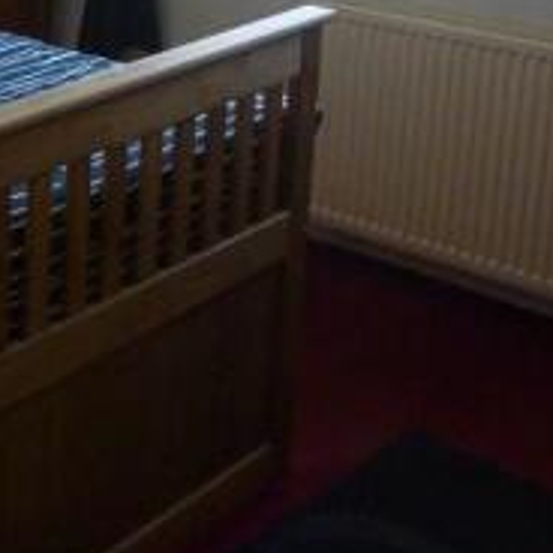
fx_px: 1265
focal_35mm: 70
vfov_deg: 23.2
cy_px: -50
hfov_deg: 22.4
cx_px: -140
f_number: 3.1
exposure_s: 1/60
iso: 400
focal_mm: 4.5
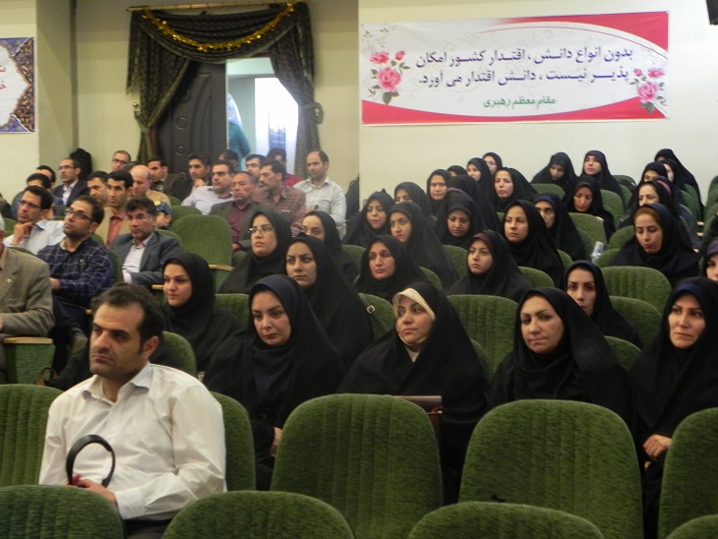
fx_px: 1369
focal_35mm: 66
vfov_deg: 22.3
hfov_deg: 29.4
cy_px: 270
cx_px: 359
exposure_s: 1/11.5
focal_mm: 11.8
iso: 400
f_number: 3.5
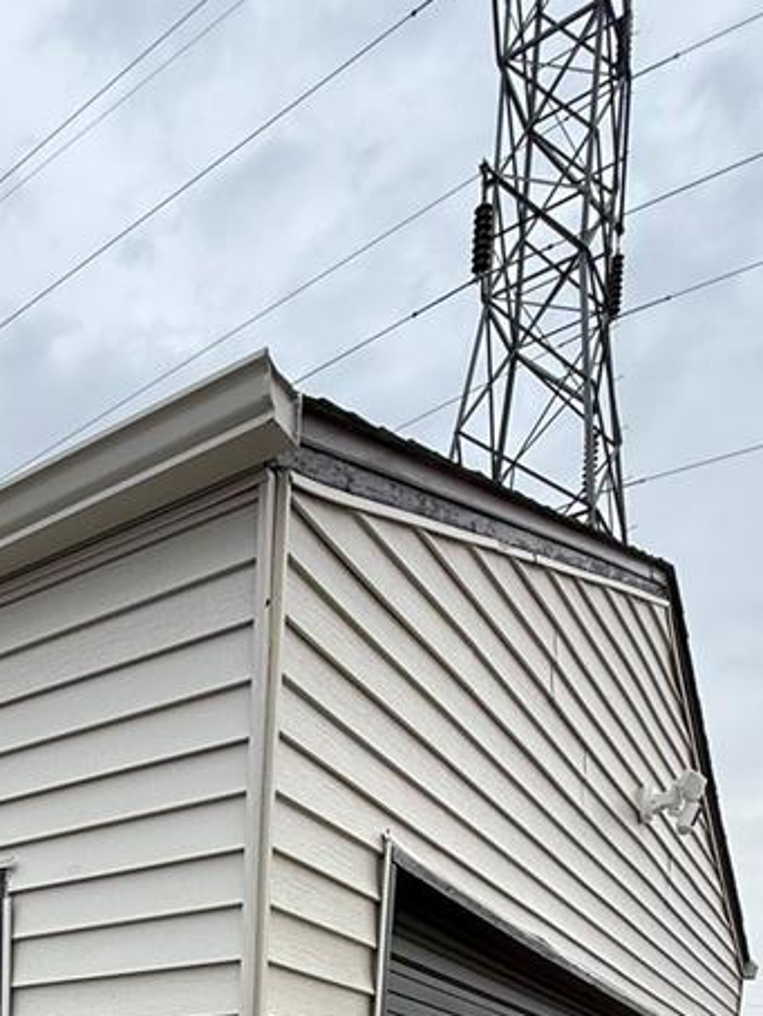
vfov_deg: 36.7
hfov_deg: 35.4
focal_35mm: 37
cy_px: 1255
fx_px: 1086
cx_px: 16
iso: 50
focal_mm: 2.22
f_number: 2.2
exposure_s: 1/156
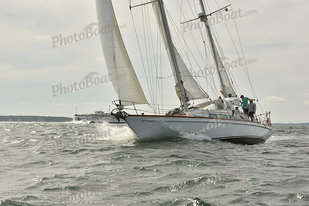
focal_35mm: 90
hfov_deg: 22.6
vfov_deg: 15.2
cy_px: 103
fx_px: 773
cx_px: 154
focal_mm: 90
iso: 320
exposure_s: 1/1250
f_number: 10
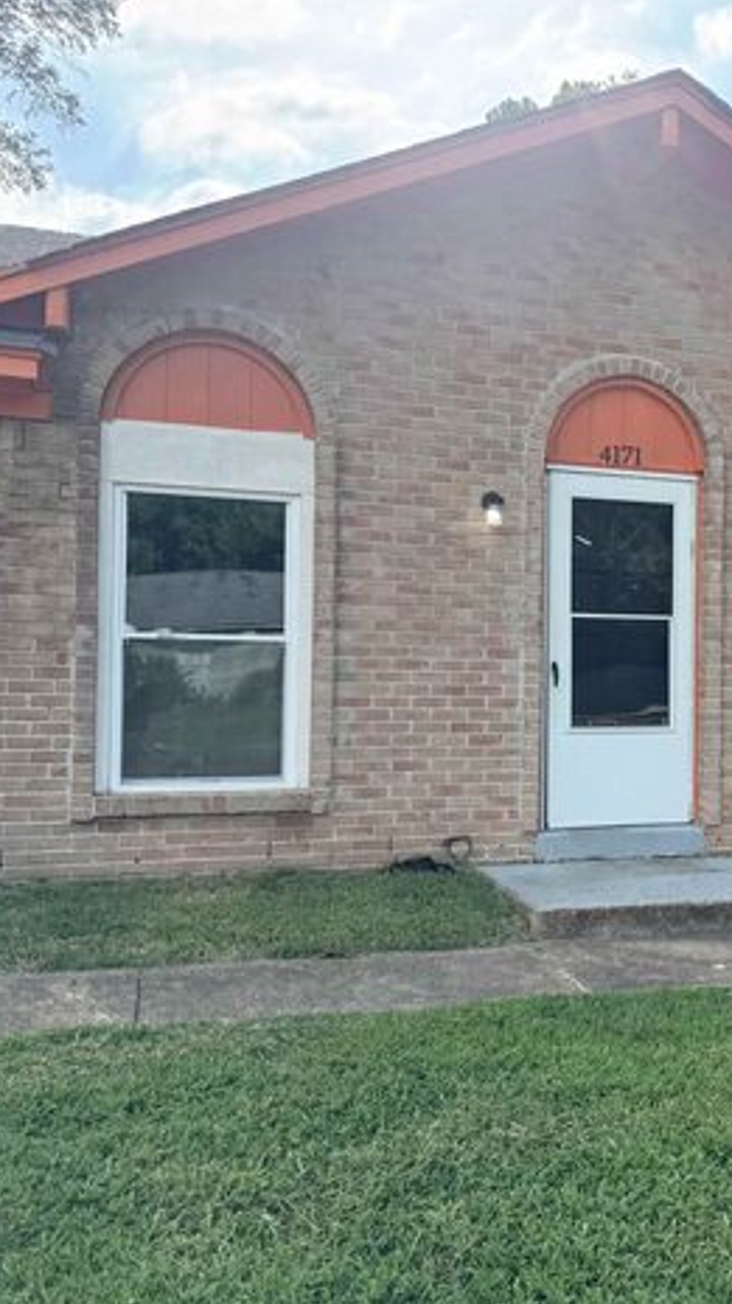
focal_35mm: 36
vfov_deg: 55.3
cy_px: 662
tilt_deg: +1.7
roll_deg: -1.0
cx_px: 682
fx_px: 1244
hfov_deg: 31.0
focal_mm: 6.76
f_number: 1.78
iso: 80
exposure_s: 1/1637
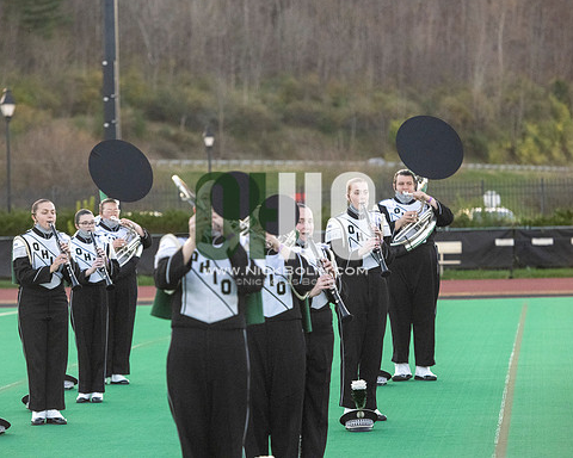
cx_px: 285
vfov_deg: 9.1
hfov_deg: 11.4
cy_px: 228
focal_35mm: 170
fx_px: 2883
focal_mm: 150
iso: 5000
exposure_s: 1/5000
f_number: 4.5
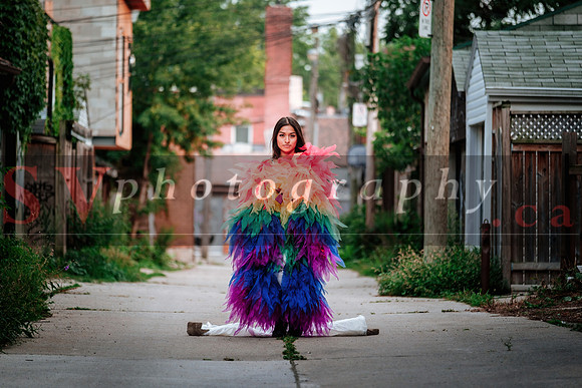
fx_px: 3436
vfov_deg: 6.5
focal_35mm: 213
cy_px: 194
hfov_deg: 9.7
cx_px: 293
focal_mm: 140
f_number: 2.8
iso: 500
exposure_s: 1/400
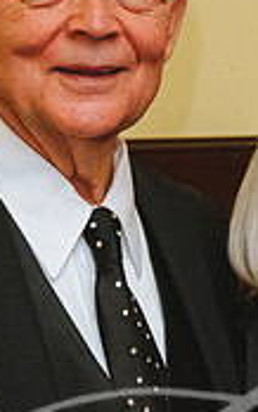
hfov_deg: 6.6
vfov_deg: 10.6
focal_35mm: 198
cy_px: 232
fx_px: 2224
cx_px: 382
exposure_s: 1/125
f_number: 4
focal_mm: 48
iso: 3200
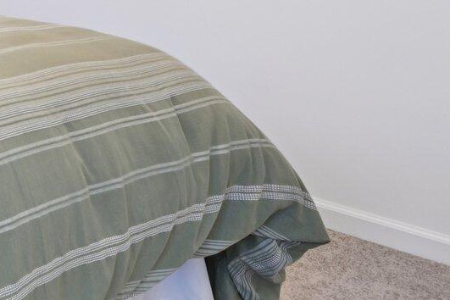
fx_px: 675
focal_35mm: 54
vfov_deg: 22.0
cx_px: -413
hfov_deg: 20.5
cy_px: -112
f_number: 8
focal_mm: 14
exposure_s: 1/15
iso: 125
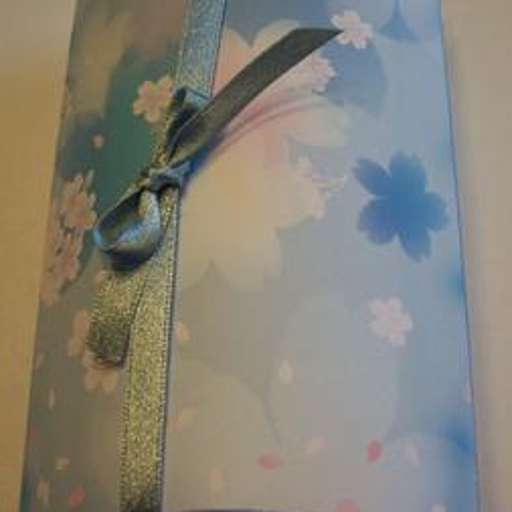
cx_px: 281
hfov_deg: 31.1
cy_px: 245
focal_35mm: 55
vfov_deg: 31.1
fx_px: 920
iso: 80
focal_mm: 6.3
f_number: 3.1
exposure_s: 1/100
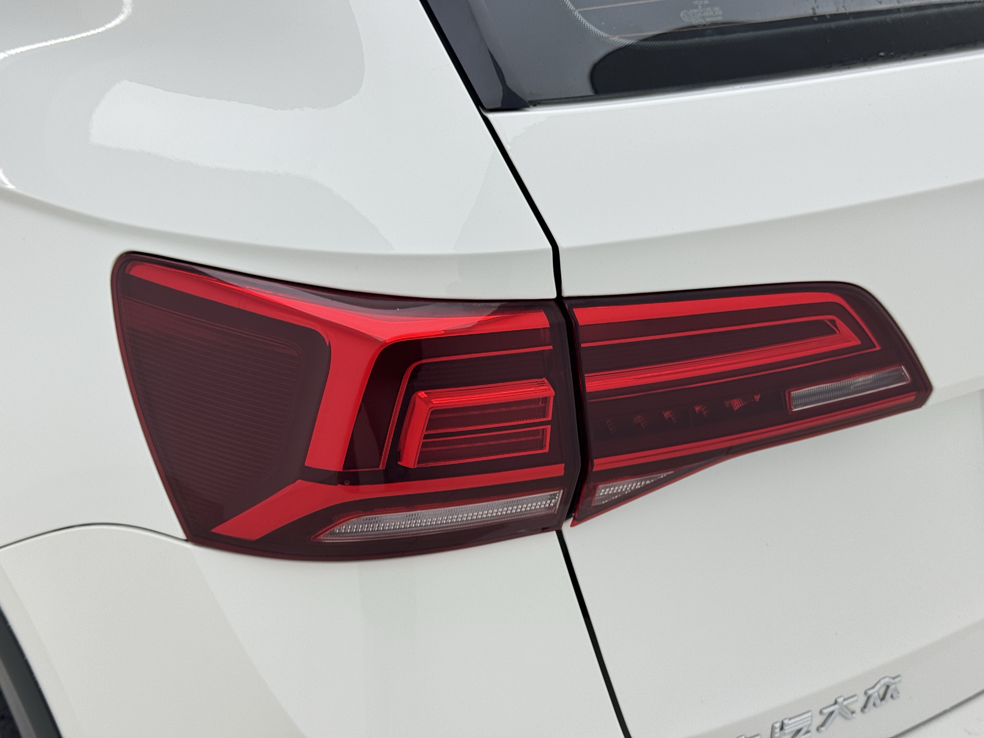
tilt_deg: -21.4
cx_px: 492
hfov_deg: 39.7
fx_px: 1364
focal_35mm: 48
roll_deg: +0.8
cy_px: 369
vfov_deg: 30.3
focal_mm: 6.76
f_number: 1.78
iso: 64
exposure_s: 1/522
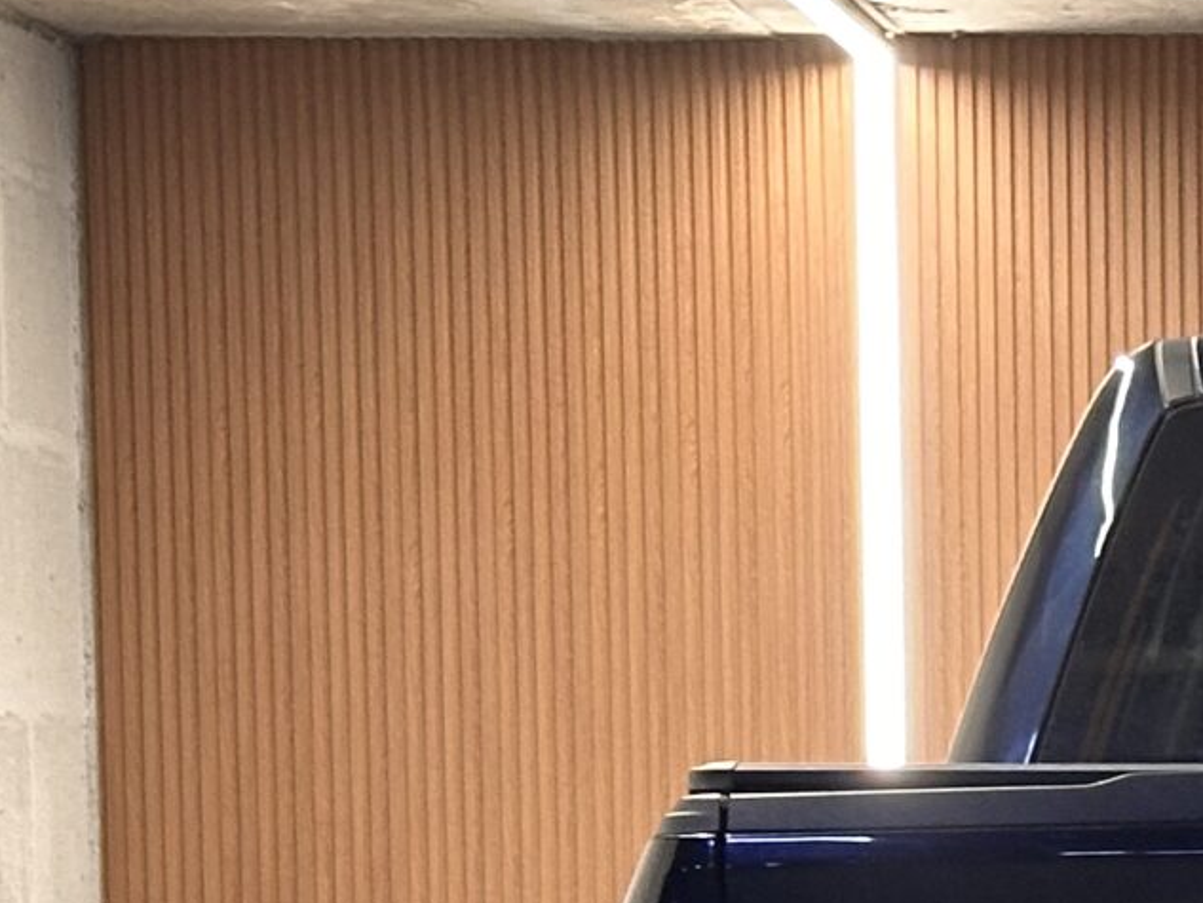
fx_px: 6743
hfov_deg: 9.9
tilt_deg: -3.4
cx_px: 1756
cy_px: 1310
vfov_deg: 7.5
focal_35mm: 194
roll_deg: +0.4
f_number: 1.78
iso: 320
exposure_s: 1/33
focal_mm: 6.86
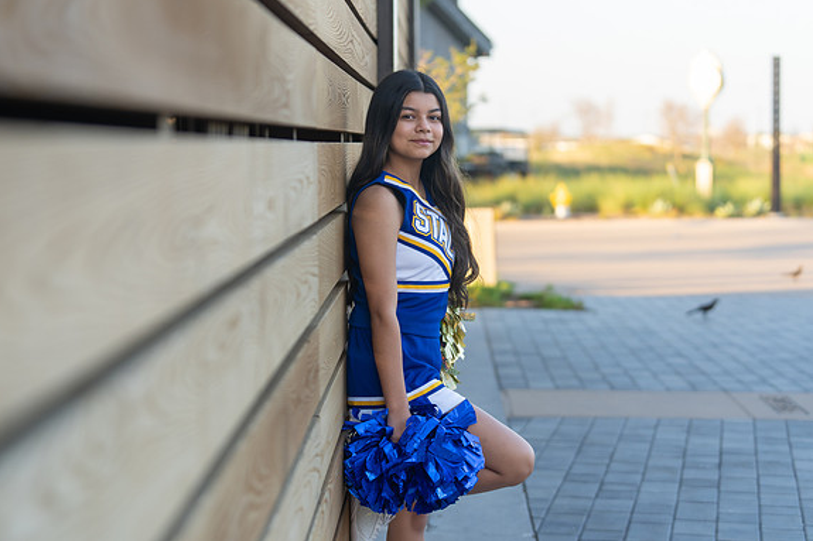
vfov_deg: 18.7
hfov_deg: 27.7
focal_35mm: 73
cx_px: 406
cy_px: 269
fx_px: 1648
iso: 200
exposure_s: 1/320
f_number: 2.8
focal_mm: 70
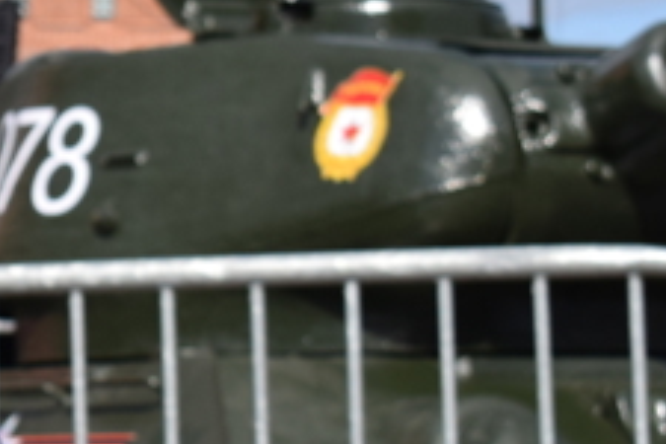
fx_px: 3515
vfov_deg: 7.2
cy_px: 169
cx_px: -389
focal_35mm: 190
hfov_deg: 10.4
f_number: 7.1
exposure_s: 1/1600
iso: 400
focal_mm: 38
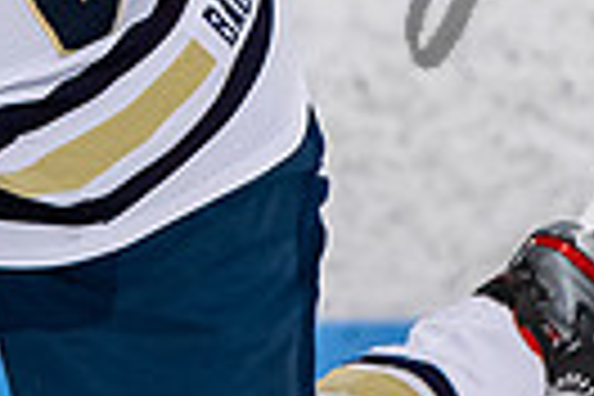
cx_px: -372
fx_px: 20524
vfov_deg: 1.1
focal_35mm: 1244
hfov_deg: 1.7
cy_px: -156
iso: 2000
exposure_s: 1/800
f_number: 3.5
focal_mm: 175
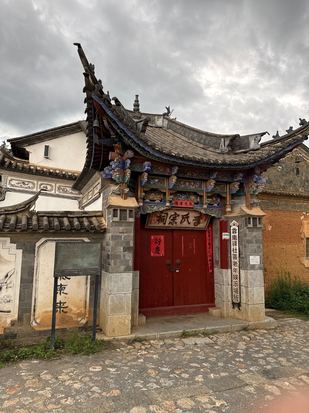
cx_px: 154
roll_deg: -1.9
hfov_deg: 56.8
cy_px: 206
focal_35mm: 24
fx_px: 286
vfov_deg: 71.6
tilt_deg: +6.8
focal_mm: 6.76
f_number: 1.78
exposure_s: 1/333
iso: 100
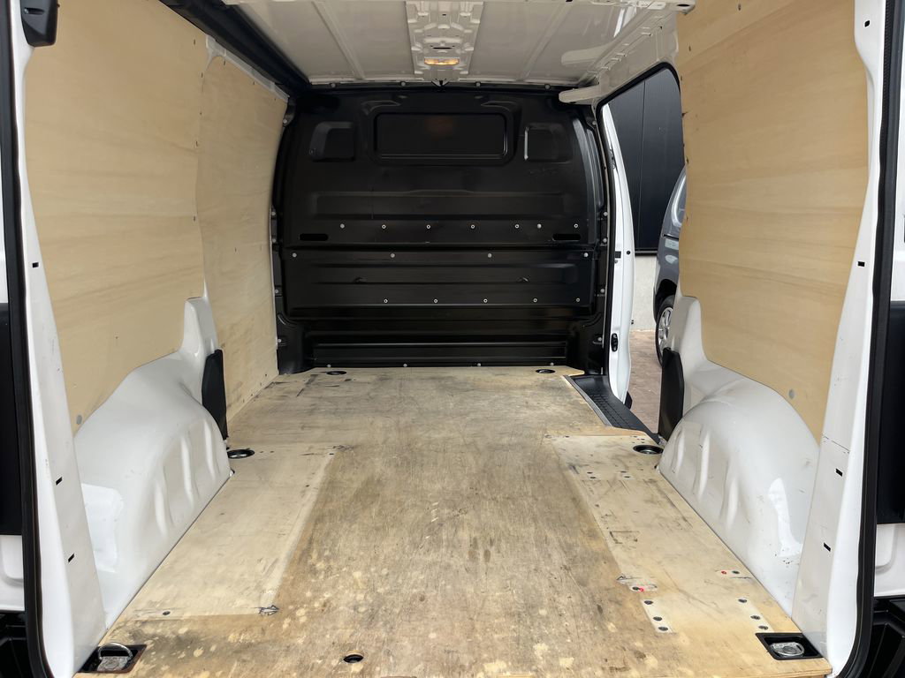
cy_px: 339
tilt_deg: -10.2
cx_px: 452
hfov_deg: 67.3
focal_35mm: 26
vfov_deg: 53.1
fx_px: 680
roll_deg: -0.1
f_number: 1.6
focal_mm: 5.1
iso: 40
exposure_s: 1/245
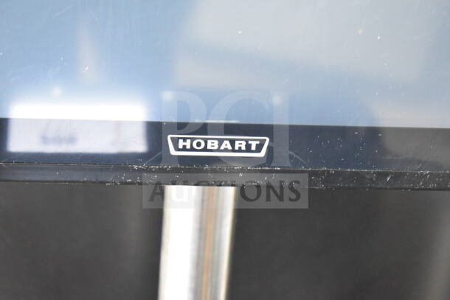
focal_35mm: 82
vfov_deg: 16.6
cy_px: 150
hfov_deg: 24.6
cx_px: 225
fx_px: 1031
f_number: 5.6
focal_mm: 55
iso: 5600
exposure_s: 1/100
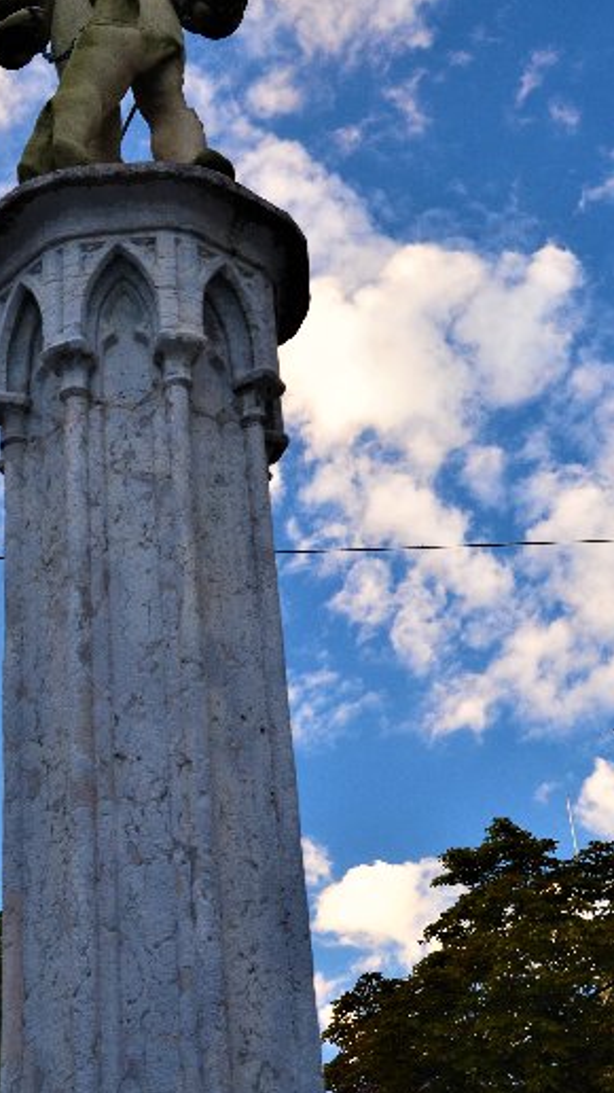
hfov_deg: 19.6
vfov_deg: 34.3
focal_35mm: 61
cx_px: 127
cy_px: 424
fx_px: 1761
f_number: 8
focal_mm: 25
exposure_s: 1/80
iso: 400
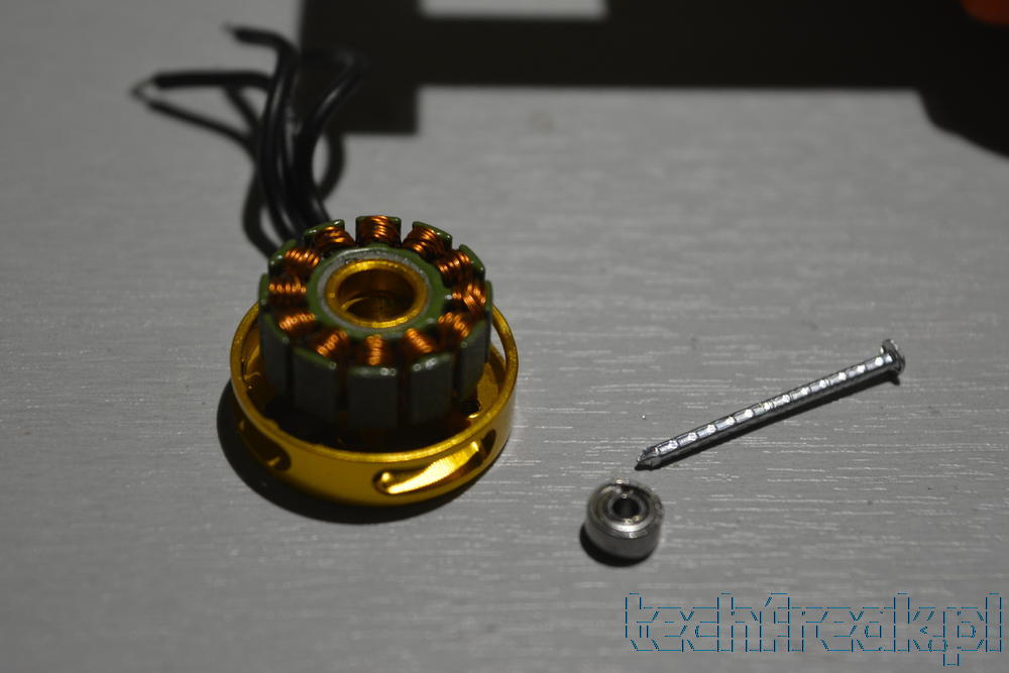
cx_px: 504
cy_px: 336
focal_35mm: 82
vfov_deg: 16.6
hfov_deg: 24.6
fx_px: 2312
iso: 560
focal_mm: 55
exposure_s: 1/60
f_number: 5.6
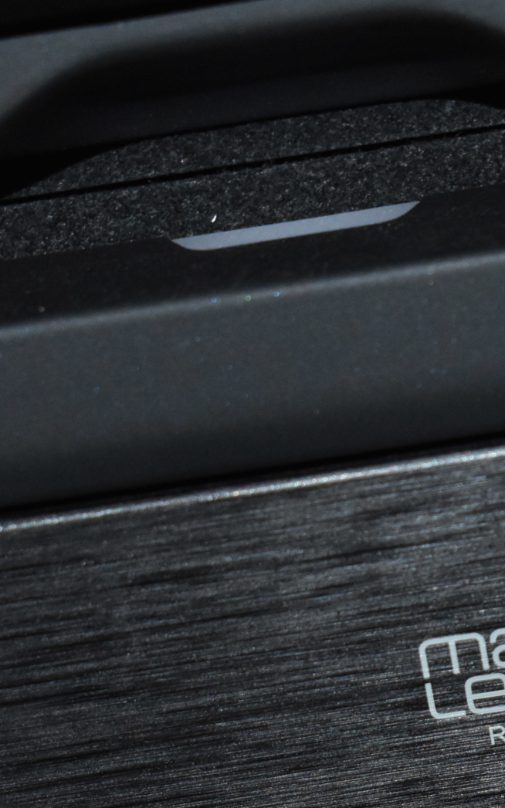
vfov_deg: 12.1
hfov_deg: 7.6
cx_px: 619
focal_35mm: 172
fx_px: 3789
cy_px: 621
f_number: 8
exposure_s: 1/80
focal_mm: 46
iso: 1800
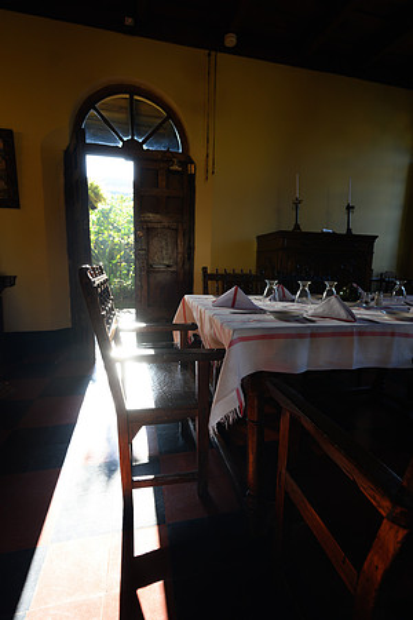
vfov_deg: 93.3
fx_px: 293
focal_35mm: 17
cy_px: 310
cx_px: 206
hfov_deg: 70.4
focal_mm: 17
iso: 320
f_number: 4
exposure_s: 1/125
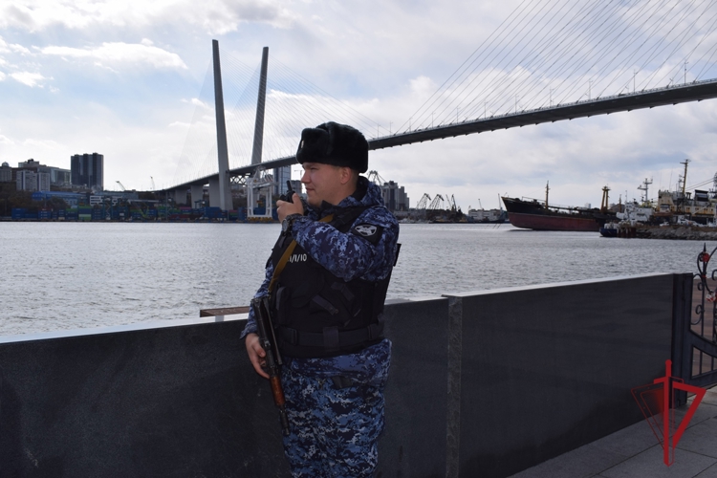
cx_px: 358
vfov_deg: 40.0
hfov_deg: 57.2
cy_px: 239
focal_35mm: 33
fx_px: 657
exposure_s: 1/200
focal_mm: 22
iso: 100
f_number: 13
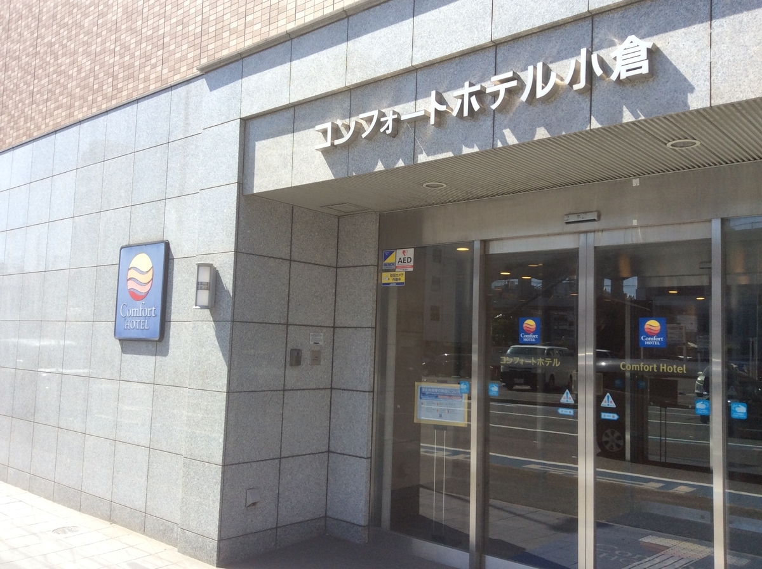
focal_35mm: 32
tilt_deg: +4.1
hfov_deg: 56.9
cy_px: 284
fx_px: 703
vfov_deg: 44.0
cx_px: 381
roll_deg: -1.5
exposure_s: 1/515
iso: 32
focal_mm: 3.3
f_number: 2.4
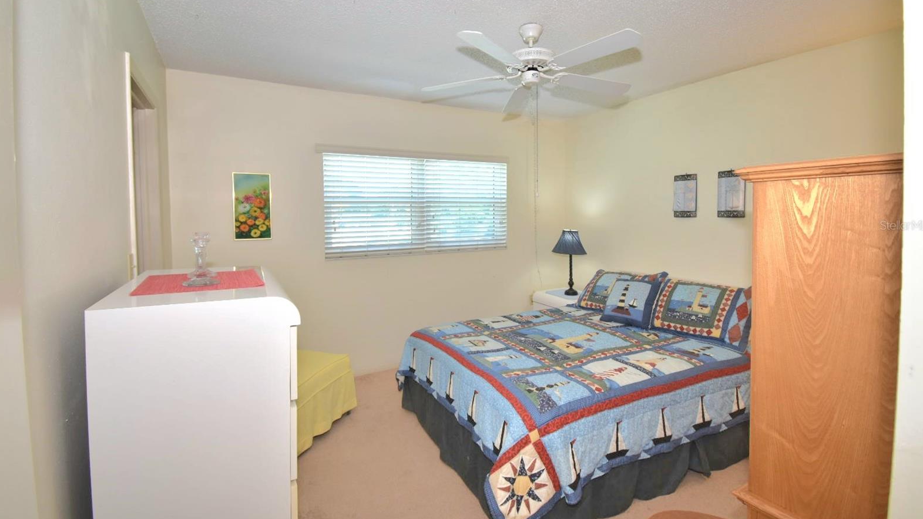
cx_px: 465
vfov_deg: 66.8
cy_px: 225
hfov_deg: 99.4
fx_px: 392
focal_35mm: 16
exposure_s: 1/80
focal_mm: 10
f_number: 4.5
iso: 400
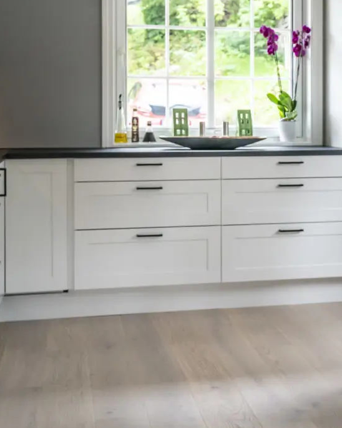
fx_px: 772
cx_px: 273
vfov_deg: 30.8
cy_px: 146
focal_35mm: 61
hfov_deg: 24.6
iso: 1600
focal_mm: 29
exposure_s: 1/160
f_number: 5
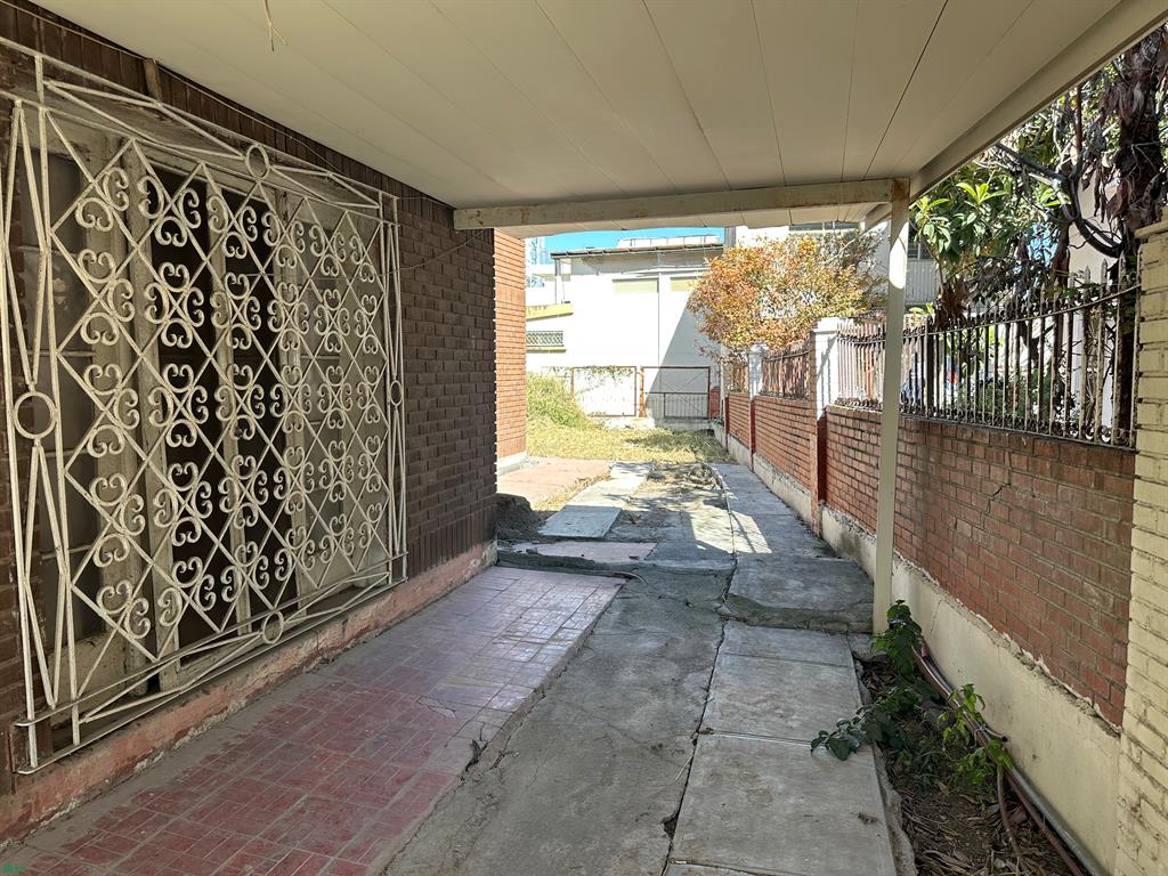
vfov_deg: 56.8
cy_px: 438
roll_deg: +0.5
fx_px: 810
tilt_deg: -5.4
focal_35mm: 24
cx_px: 584
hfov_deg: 71.6
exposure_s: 1/564
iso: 80
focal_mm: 6.86
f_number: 1.78
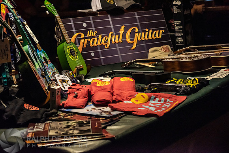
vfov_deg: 16.1
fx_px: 541
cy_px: 76
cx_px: 114
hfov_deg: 23.9
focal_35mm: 85
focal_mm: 85
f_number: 5.6
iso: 1600
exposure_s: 1/160
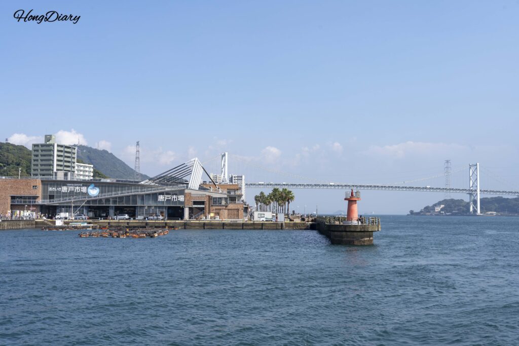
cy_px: 173
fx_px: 577
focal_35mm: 40
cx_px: 260
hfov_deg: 48.5
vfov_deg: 33.4
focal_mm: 40
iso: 100
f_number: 11
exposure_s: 1/200
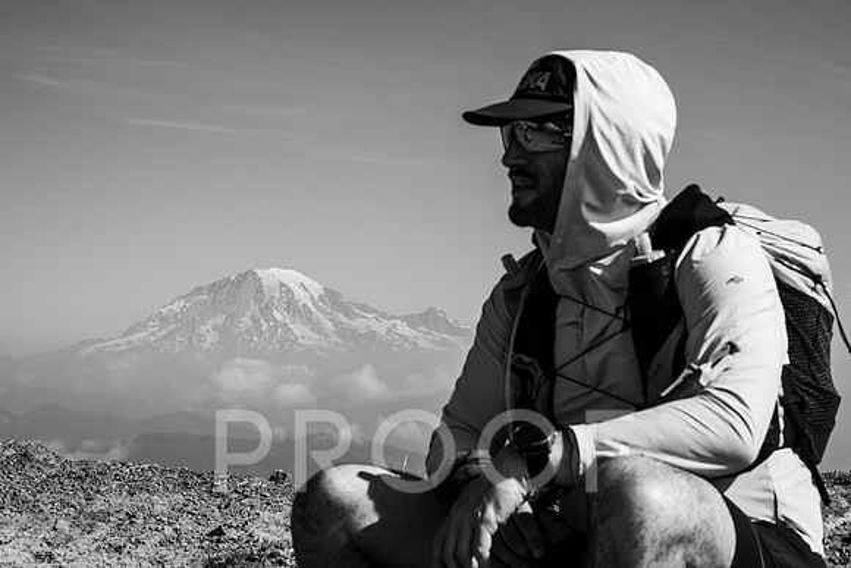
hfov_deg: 30.1
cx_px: 426
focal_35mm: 67
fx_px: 1584
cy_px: 284
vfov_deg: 20.3
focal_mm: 67
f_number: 16
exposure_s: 1/320
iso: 400
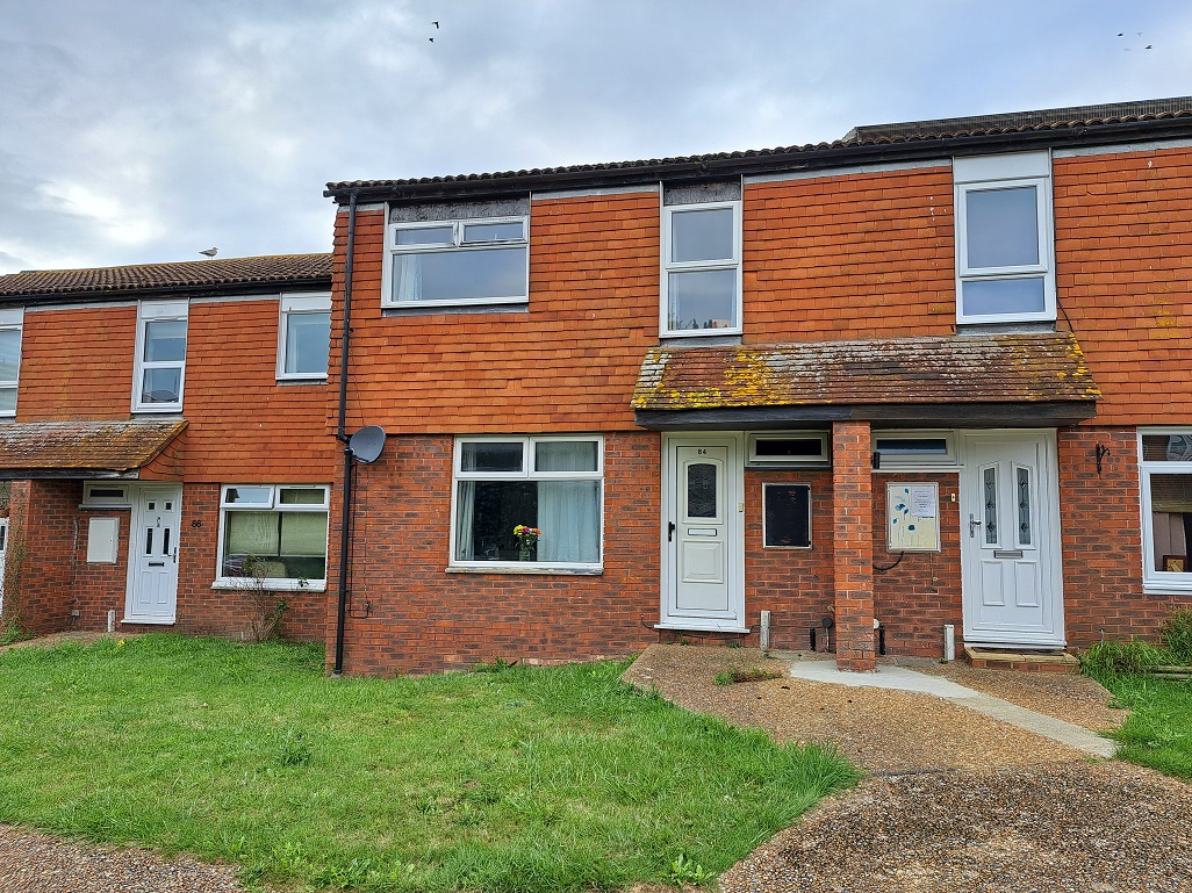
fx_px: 826
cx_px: 596
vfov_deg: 56.8
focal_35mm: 24
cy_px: 446
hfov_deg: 71.6
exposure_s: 1/322
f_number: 1.8
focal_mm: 5.23
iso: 50
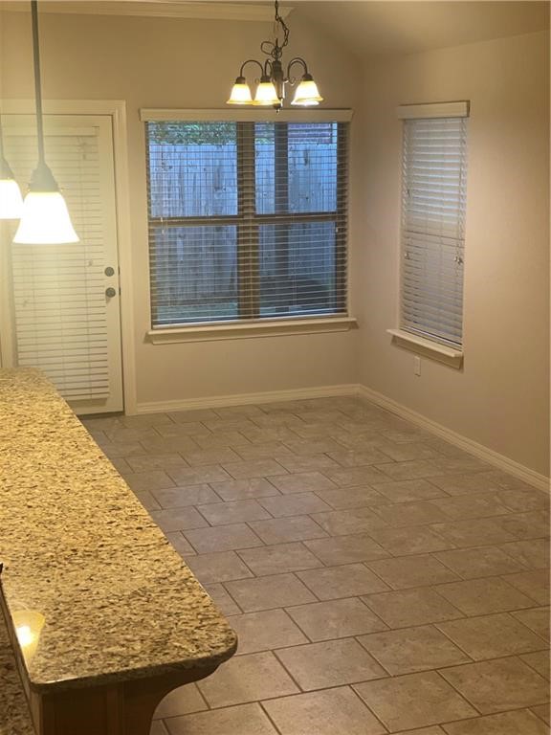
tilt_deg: -11.8
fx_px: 1104
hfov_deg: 28.0
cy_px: 368
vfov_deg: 36.8
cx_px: 276
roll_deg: +1.1
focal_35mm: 52
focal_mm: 6
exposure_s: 1/40
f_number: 2
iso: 160
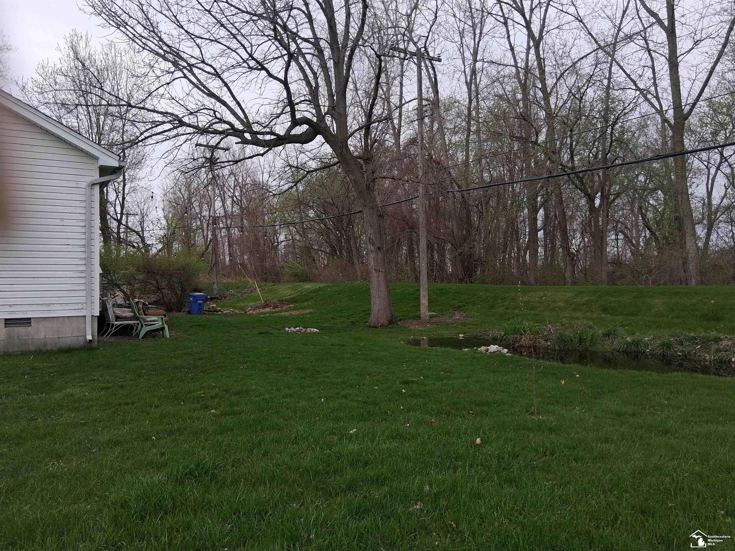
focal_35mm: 26
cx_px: 368
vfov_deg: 53.1
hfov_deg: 67.3
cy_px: 276
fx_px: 552
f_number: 1.8
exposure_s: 1/100
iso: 40
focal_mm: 3.98
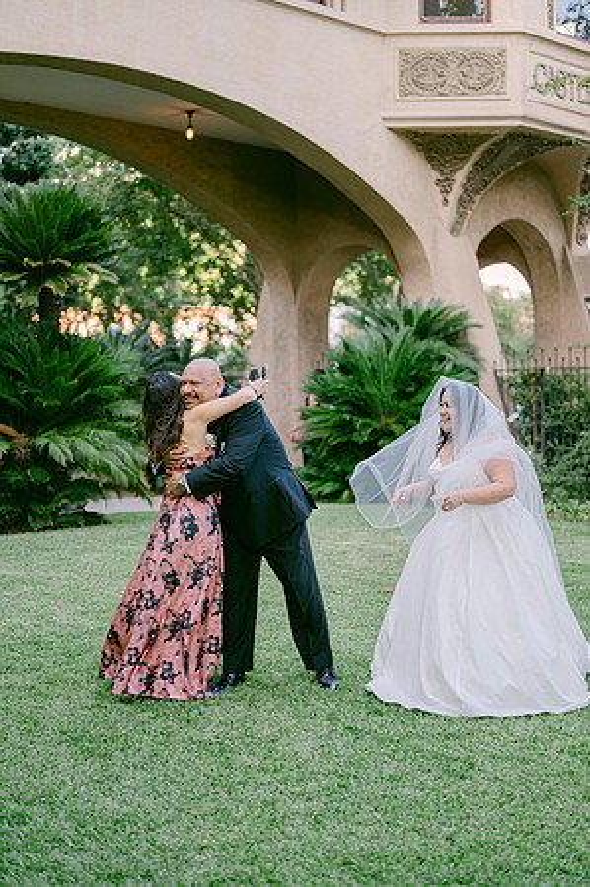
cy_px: 444
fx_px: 1232
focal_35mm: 50
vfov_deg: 39.6
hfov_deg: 26.9
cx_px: 295
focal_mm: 50
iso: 100
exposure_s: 1/250
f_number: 2
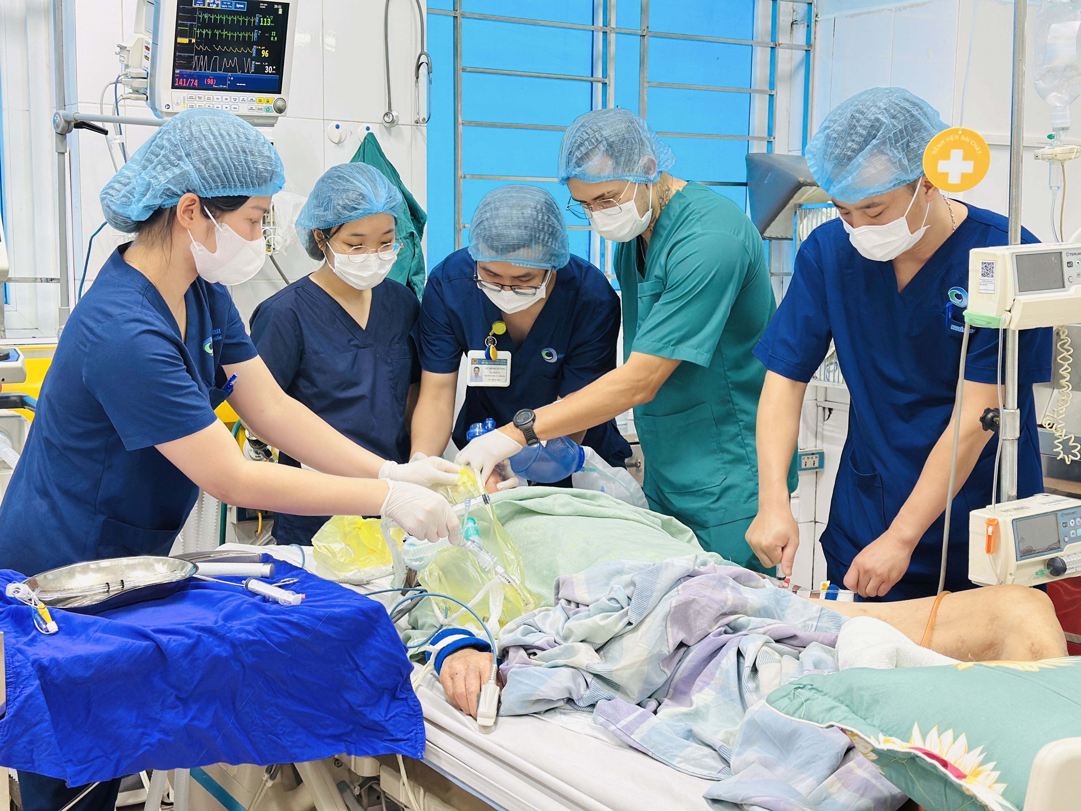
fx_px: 1499
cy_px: 406
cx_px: 540
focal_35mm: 48
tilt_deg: -6.0
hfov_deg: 39.7
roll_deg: -0.3
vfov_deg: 30.3
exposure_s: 1/100
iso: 250
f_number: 1.78
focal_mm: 6.86
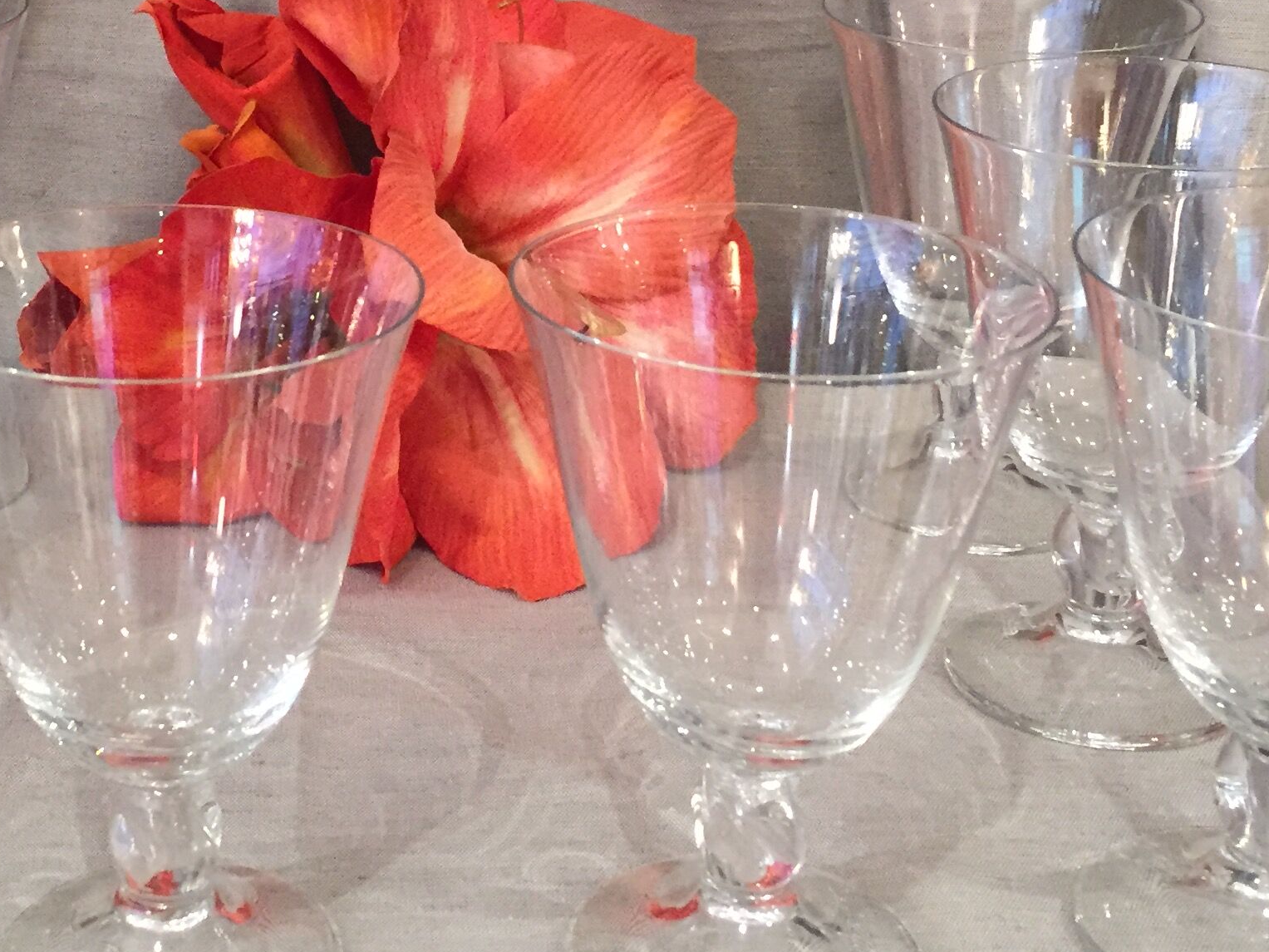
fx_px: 2273
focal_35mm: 62
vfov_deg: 23.5
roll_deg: +1.7
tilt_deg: -17.2
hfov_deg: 30.9
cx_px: 378
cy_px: 278
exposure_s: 1/20
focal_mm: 4.15
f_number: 2.2
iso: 250
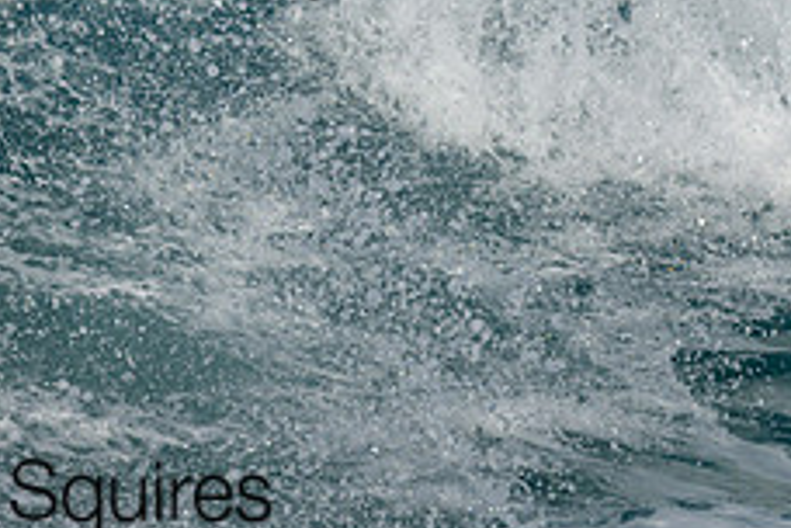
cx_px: 291
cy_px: -44
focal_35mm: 2800
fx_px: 61517
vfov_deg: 0.5
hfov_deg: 0.7
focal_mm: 800
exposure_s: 1/2000
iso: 280
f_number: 8
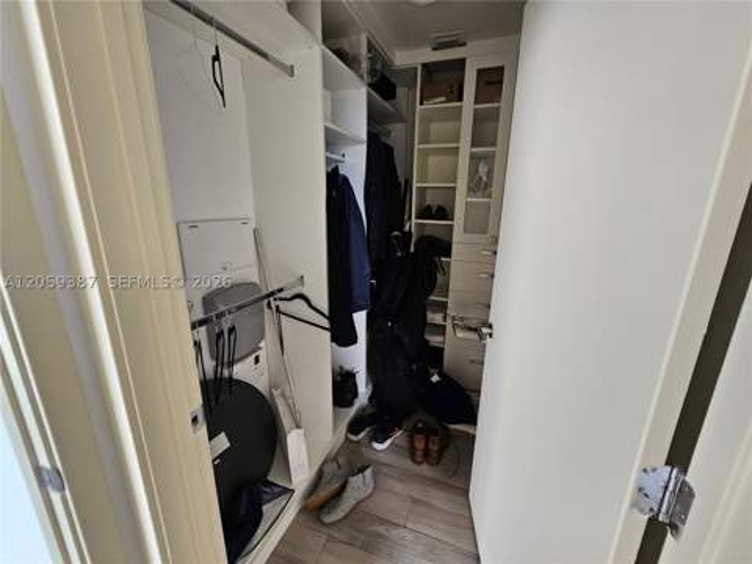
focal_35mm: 13
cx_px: 376
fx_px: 282
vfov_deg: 89.9
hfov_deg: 106.2
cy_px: 282
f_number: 2.2
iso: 250
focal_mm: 2.2
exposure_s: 1/77.4
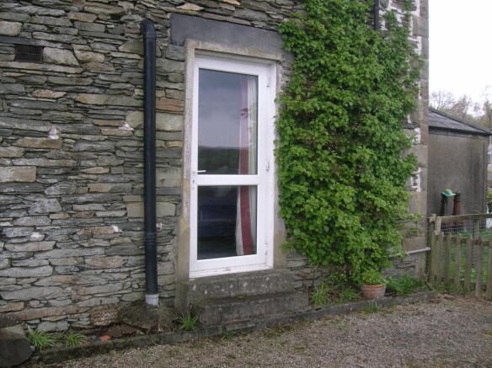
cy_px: 184
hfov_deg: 54.0
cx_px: 246
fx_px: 483
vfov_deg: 41.7
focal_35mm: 34
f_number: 4.9
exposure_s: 1/106
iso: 71
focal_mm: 5.7
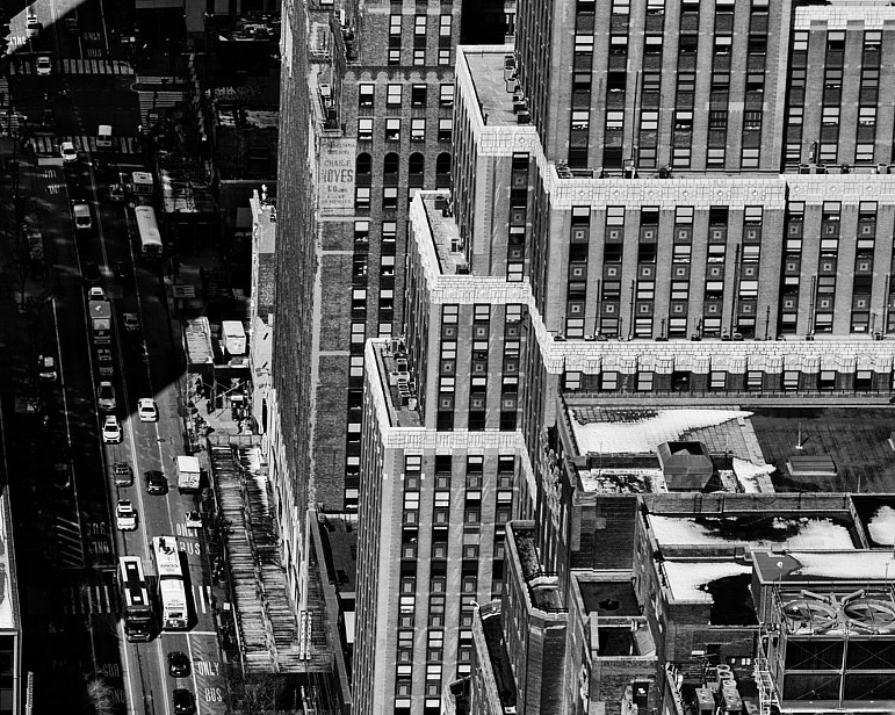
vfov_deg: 6.6
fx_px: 6195
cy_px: 393
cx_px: 142
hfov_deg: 8.2
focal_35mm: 234
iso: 64
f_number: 4
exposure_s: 1/250
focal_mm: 120
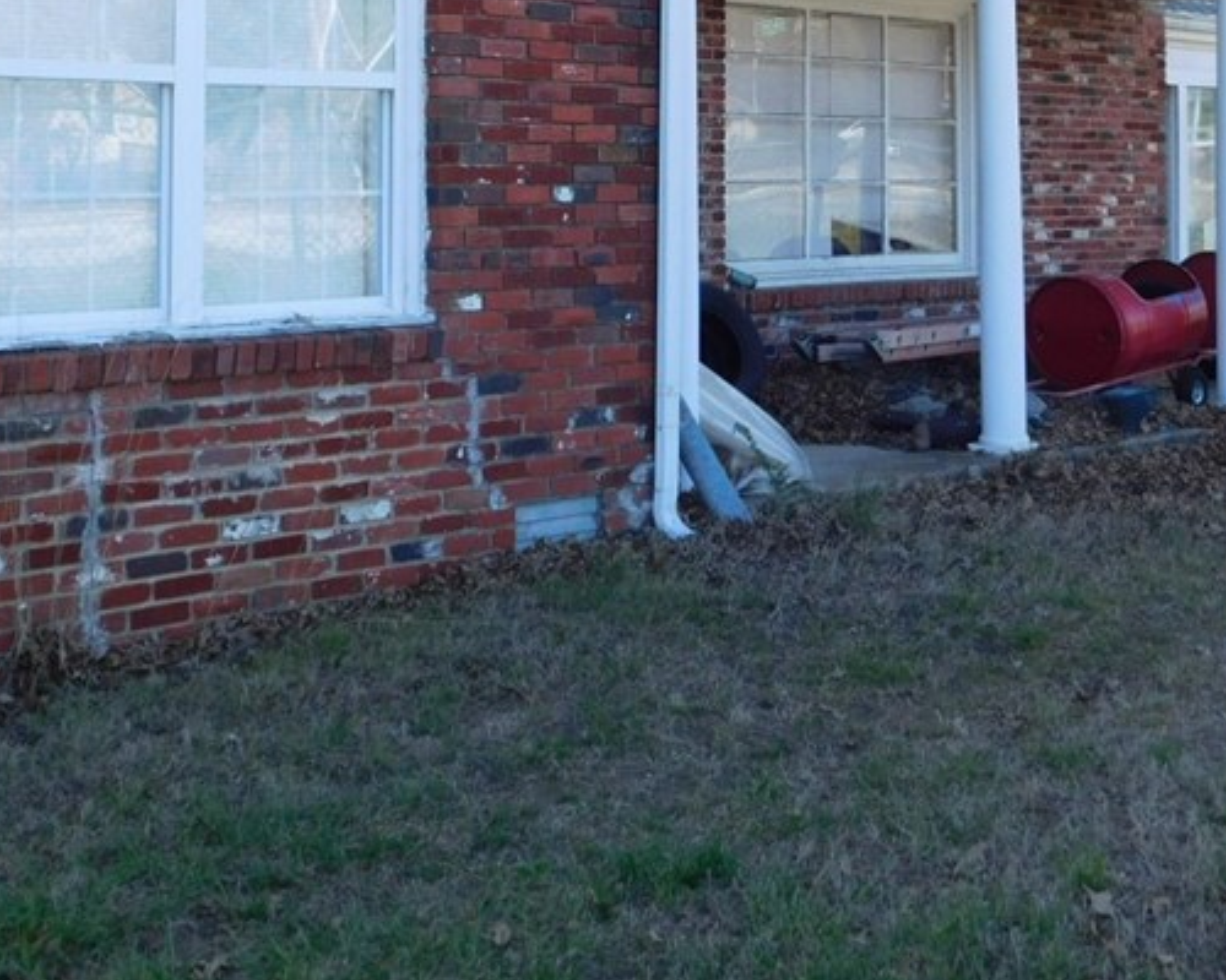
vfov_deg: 26.1
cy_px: 59
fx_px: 2032
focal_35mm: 56
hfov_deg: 33.5
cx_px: 714
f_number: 3.2
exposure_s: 1/320
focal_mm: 4.9
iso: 125
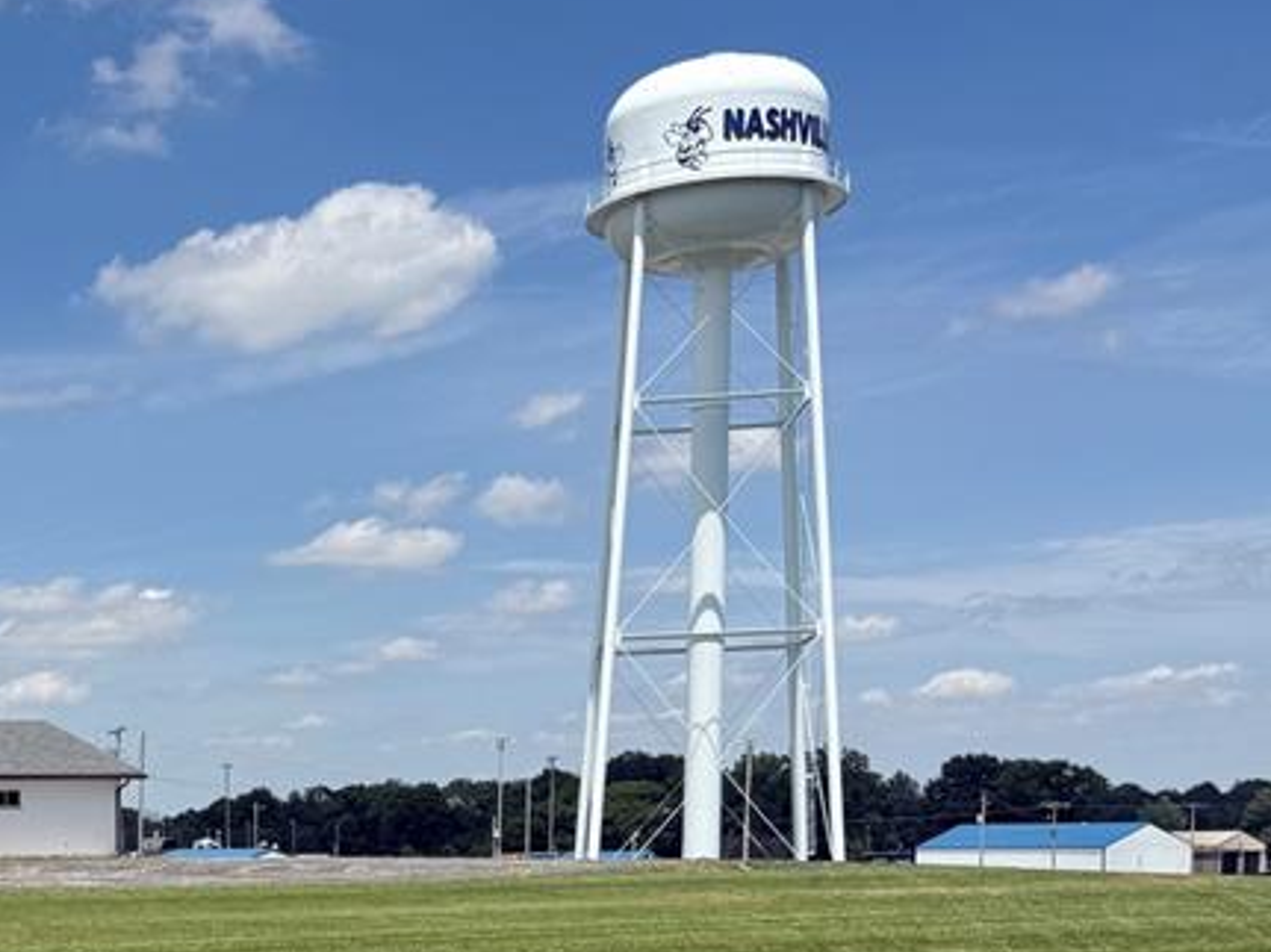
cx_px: -27
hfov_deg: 31.1
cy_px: 1037
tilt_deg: -5.8
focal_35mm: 57
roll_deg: +1.0
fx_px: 2092
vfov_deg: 24.0
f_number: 1.78
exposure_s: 1/6711
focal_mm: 6.76
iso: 80
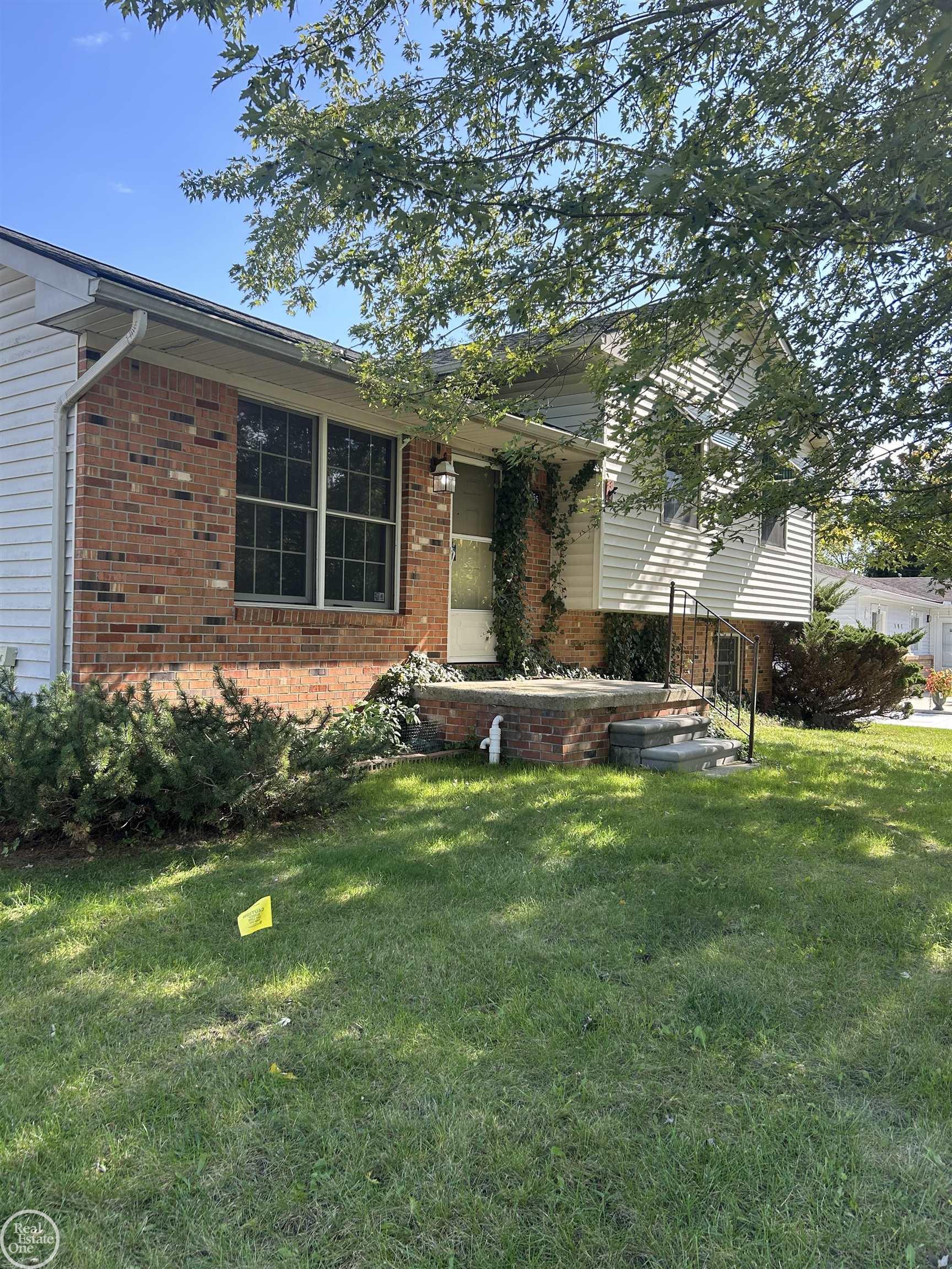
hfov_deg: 53.1
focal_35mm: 26
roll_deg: -1.1
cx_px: 476
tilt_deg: +0.6
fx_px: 953
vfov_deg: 67.3
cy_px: 634
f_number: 1.5
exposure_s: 1/827
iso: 50
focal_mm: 5.7
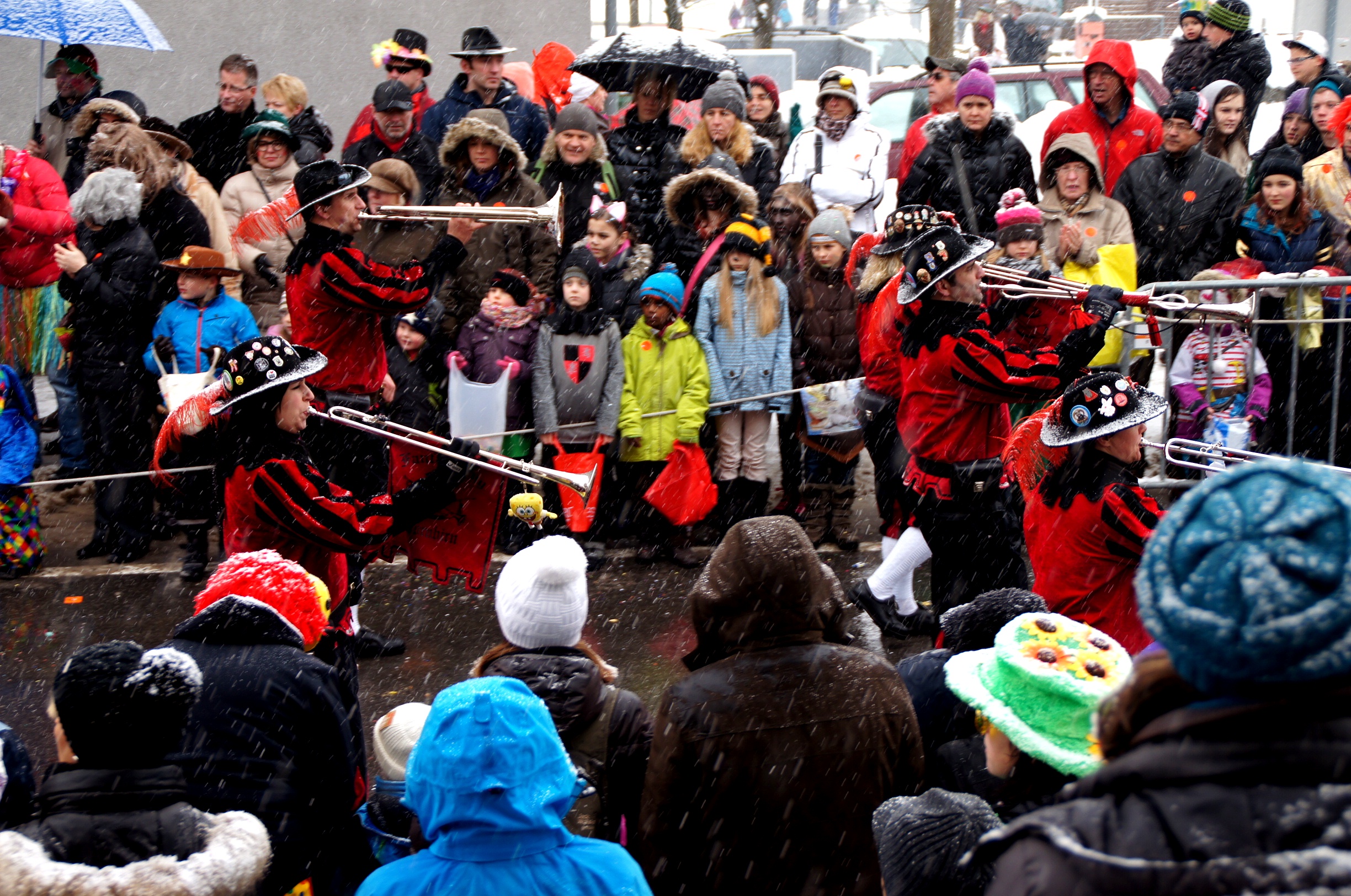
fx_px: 2810
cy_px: 448
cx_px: 676
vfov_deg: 18.1
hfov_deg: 27.0
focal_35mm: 75
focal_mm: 50
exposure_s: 1/80
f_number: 5
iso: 100
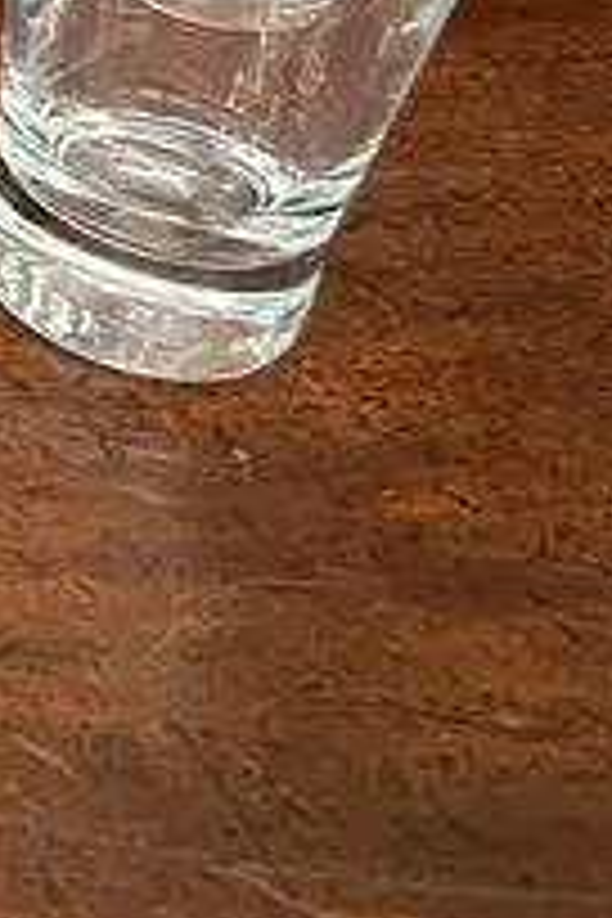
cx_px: -1310
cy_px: -342
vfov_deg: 15.4
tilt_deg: -27.4
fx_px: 3187
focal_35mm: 125
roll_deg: -0.8
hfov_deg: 8.7
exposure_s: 1/50
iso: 250
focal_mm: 6.86
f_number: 1.78
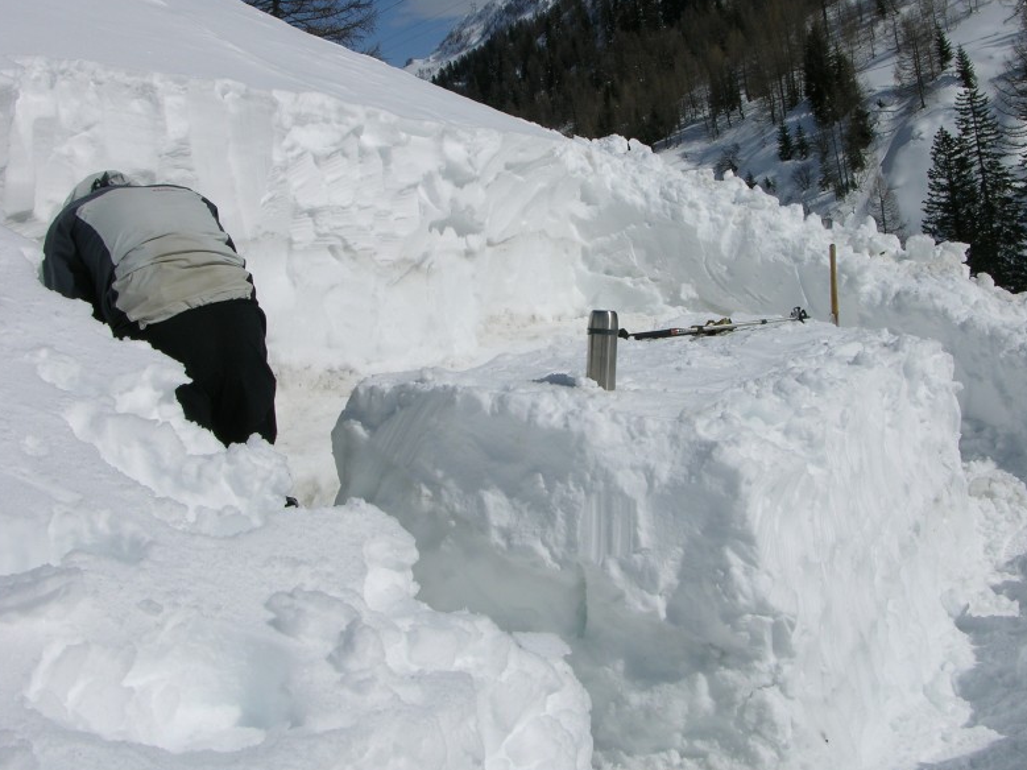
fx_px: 1365
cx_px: 530
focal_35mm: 46
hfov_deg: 41.2
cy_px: 305
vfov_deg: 31.4
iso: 50
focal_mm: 8.9
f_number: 8
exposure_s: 1/650
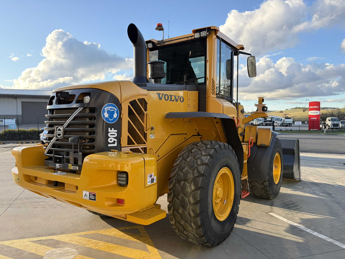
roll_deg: +2.0
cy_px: 130
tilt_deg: -1.3
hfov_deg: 67.3
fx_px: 259
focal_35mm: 26
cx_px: 172
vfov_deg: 53.1
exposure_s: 1/647
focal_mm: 5.96
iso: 64
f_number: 1.6
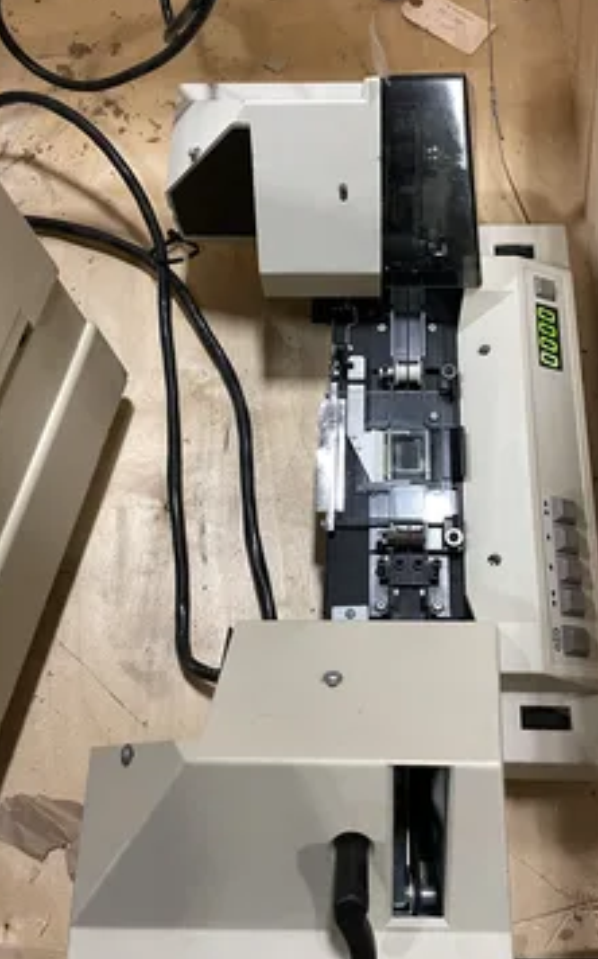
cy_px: 455
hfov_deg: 40.3
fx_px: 810
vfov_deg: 61.2
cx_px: 364
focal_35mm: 31
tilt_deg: -67.2
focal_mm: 4.2
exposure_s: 1/60
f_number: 1.6
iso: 320
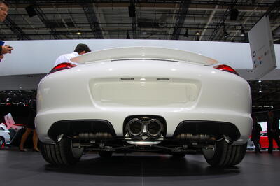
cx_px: 140
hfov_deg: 67.4
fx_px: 210
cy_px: 93
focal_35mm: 27
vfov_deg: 47.9
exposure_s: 1/125
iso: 200
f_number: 6.3
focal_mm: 18
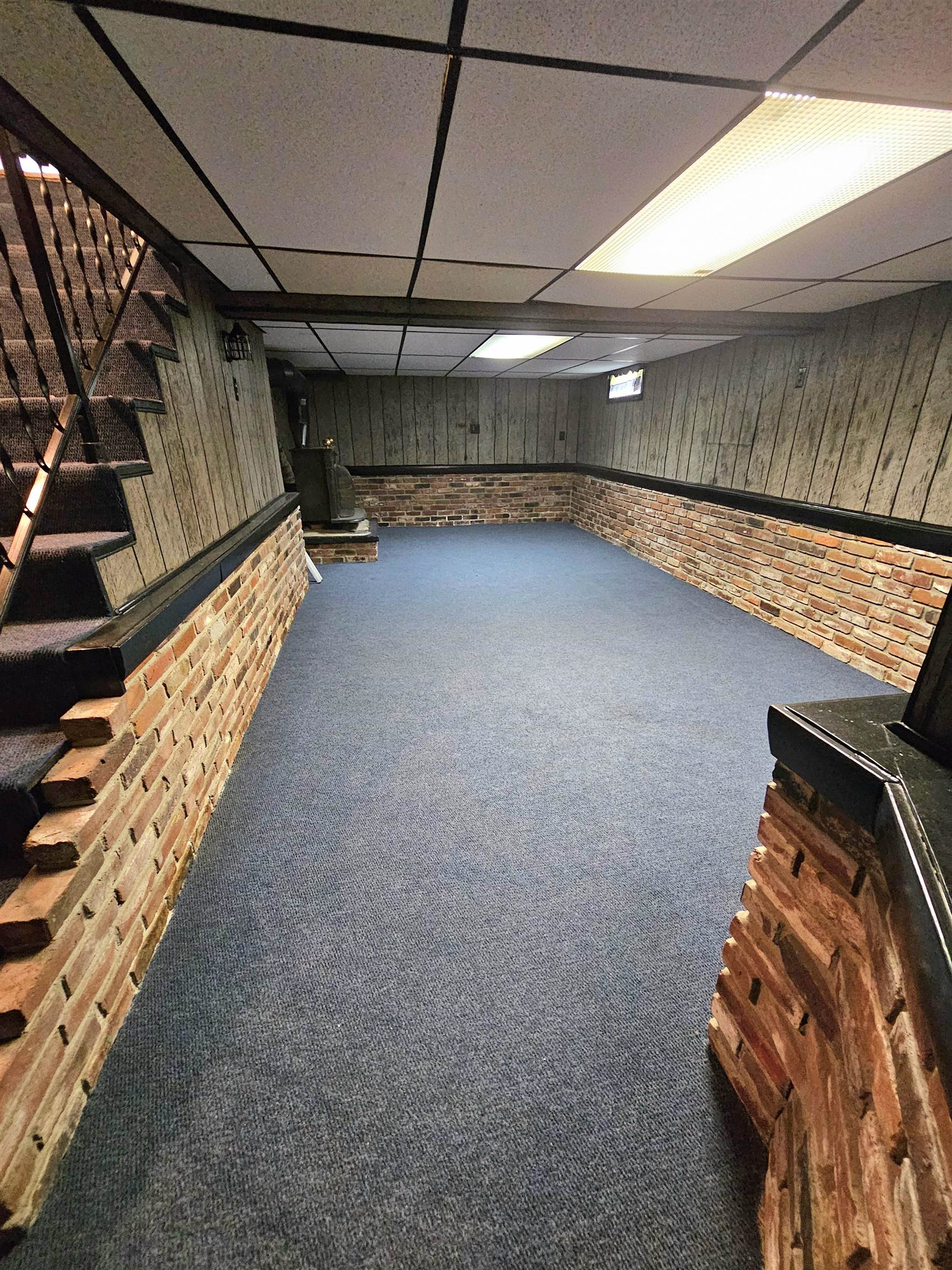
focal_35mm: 13
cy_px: 635
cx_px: 476
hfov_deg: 89.9
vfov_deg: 106.2
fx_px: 477
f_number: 2.2
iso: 800
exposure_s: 1/24
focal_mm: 2.2
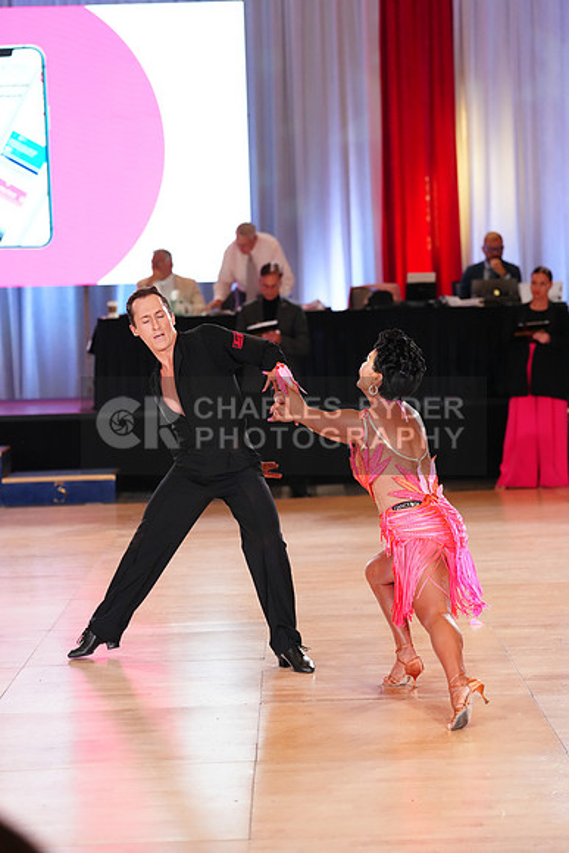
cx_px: 284
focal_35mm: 90
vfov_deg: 22.6
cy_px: 426
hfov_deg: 15.2
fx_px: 2132
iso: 3200
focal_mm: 90
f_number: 2.8
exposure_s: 1/640
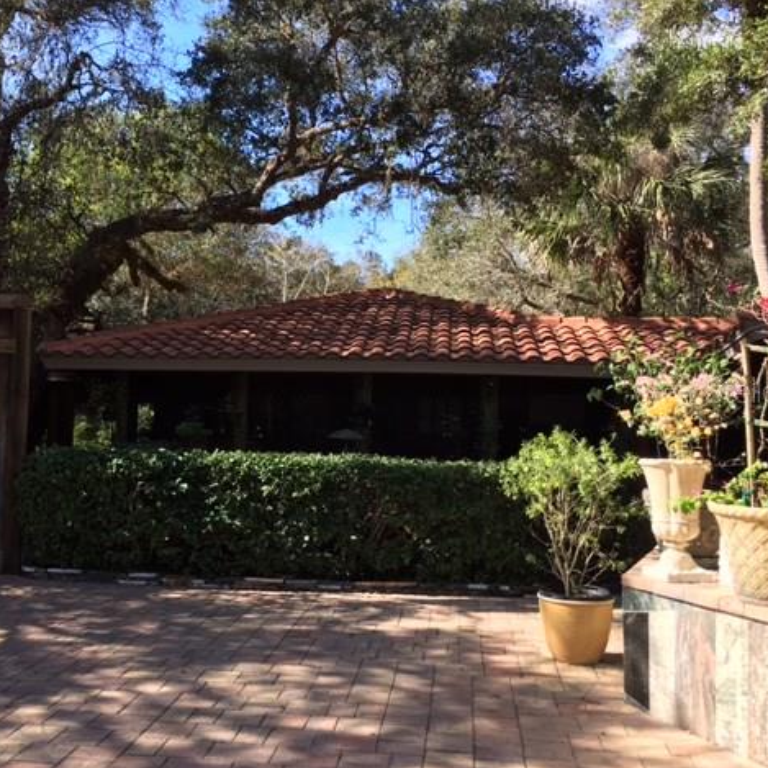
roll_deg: -1.5
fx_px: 879
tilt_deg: +3.3
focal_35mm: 35
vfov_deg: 47.2
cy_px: 390
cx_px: 336
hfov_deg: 47.1
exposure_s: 1/444
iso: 25
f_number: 2.2
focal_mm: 4.15
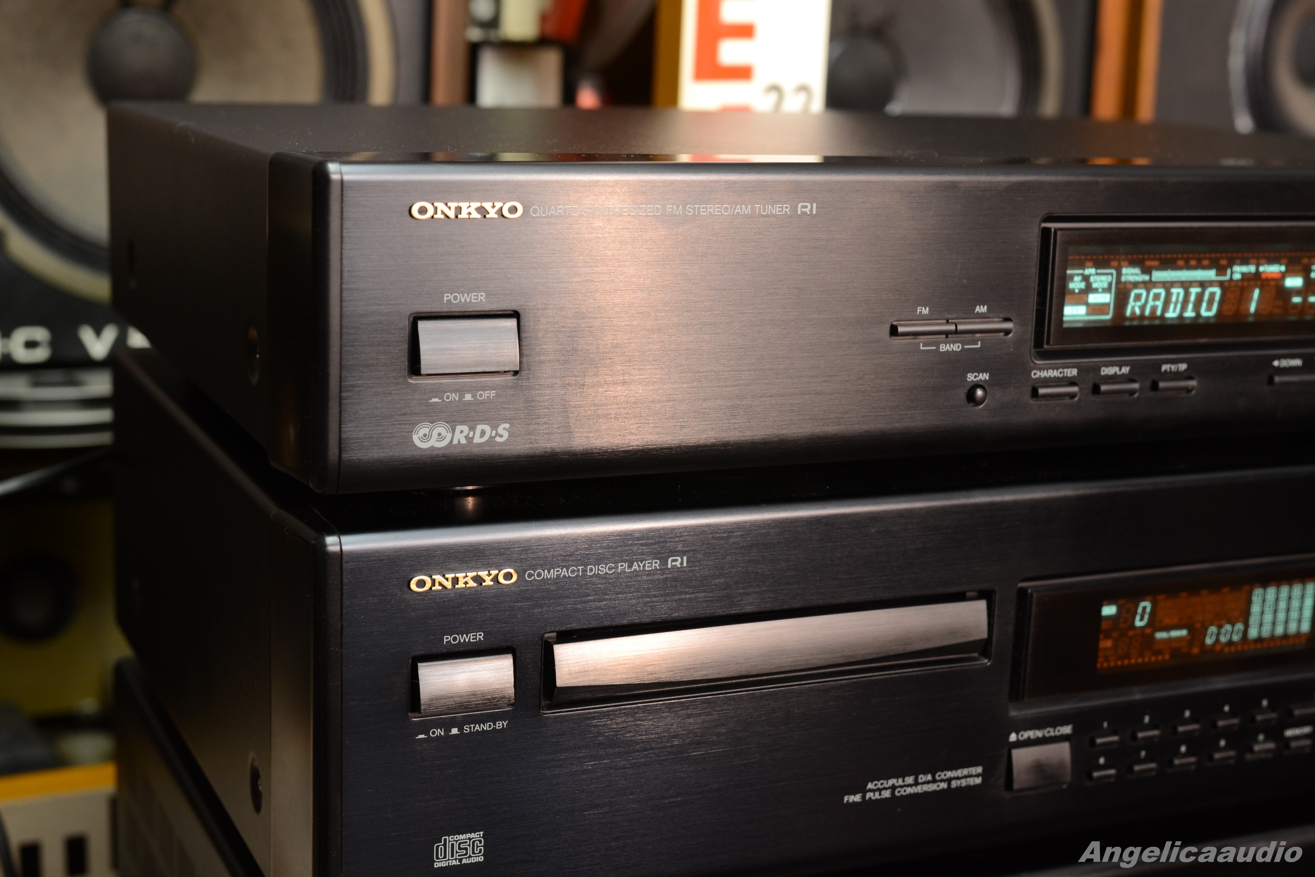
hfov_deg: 37.9
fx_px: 1918
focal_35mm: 52
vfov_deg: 25.8
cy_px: 438
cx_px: 658
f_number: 5.6
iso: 400
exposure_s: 1/15
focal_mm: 35
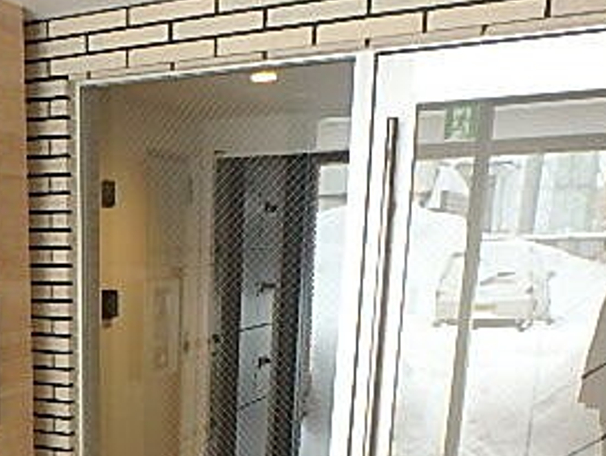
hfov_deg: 36.7
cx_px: 73
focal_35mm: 49
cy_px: 527
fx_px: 859
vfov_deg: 26.8
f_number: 3.5
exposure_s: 1/30
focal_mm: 3.7
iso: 320
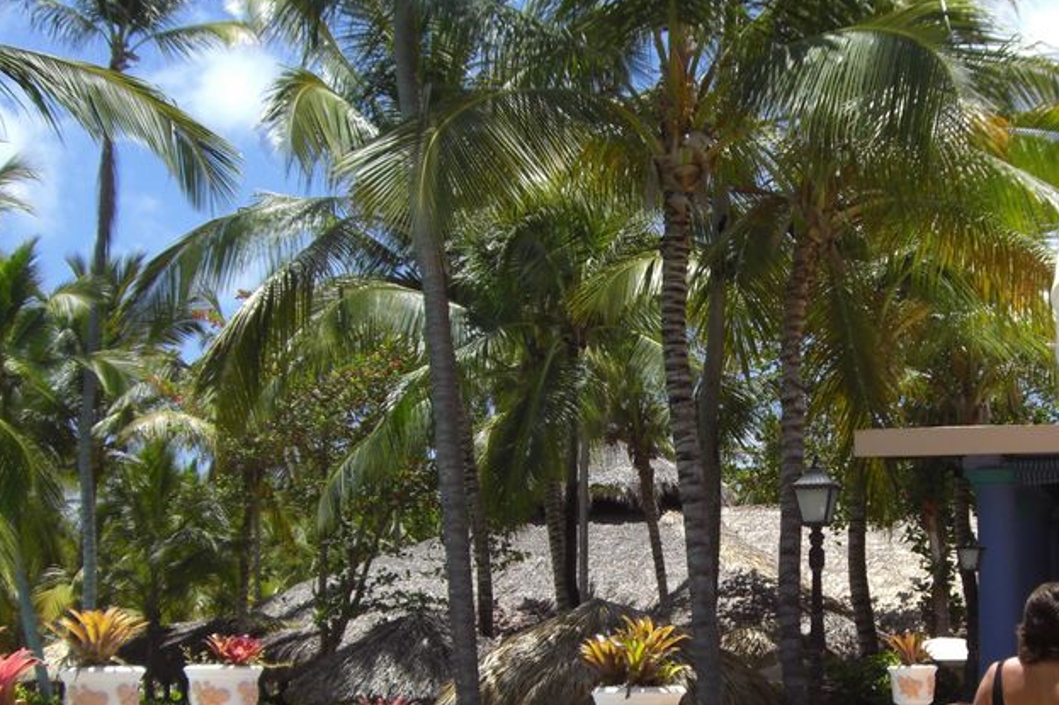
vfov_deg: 20.8
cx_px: 763
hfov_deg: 30.6
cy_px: 491
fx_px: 1911
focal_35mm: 65
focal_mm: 6.2
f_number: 2.7
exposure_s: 1/1000
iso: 64
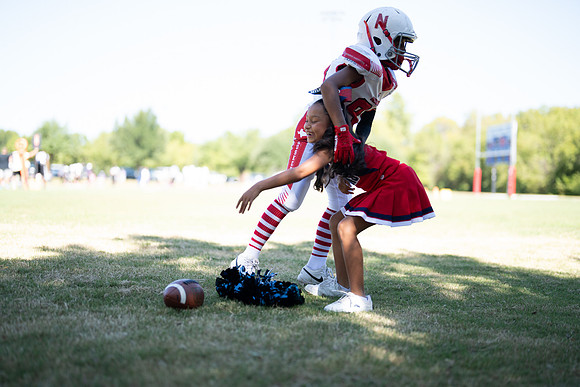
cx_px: 290
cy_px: 194
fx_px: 806
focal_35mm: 50
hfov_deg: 39.6
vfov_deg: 27.0
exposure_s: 1/1250
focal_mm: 50
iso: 100
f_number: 1.2
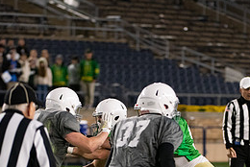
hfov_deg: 4.6
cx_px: 197
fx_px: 3101
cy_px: 167
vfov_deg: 3.1
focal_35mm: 446
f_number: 4.5
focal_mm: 200
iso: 4500
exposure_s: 1/500
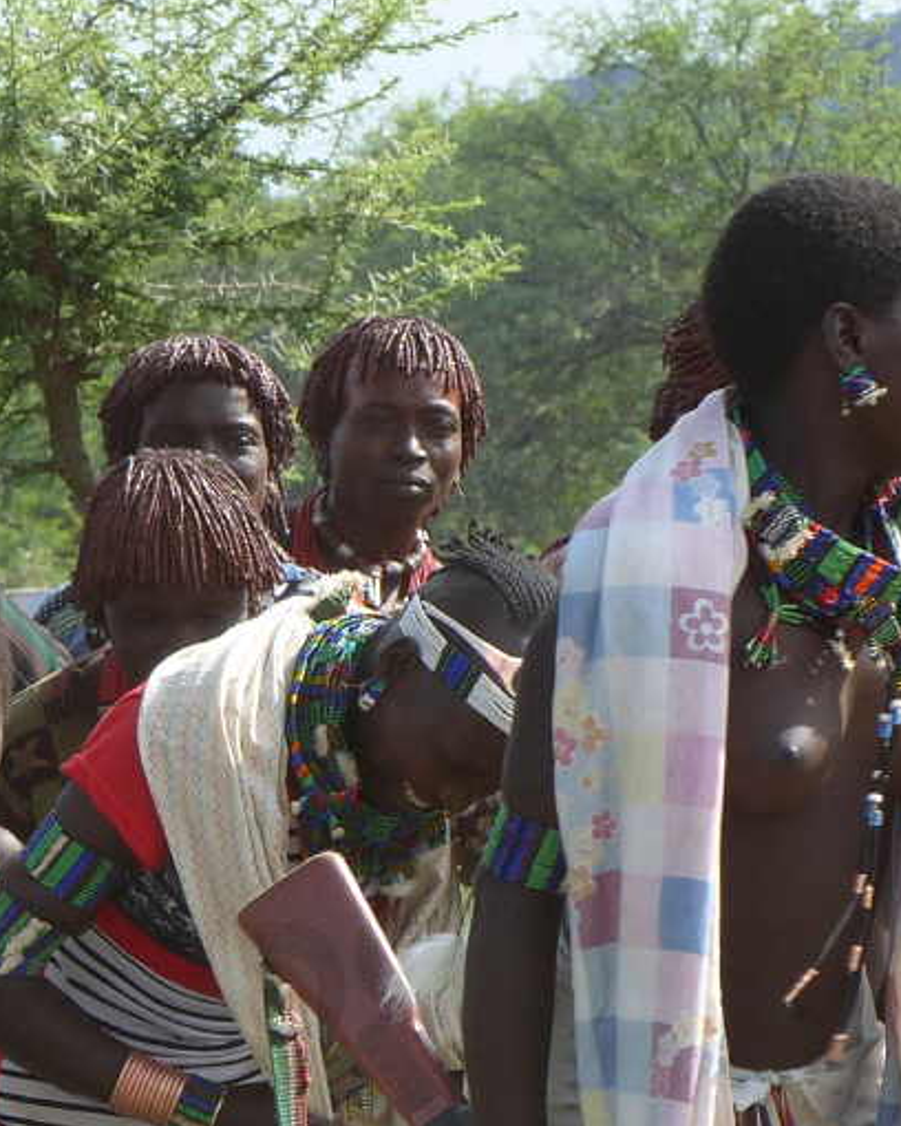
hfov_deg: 5.9
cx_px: 642
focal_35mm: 264
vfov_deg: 7.3
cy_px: 1086
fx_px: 8800
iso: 100
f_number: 4
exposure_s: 1/400
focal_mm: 24.8
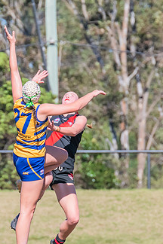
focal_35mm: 1283
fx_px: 8713
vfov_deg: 1.6
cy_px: 174
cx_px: 78
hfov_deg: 1.1
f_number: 11
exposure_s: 1/1250
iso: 800
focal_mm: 420
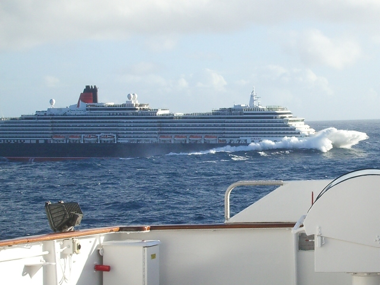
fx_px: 812
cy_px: 142
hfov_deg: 26.3
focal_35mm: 74
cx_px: 190
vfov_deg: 19.9
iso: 80
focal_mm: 12.2
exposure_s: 1/250
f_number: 6.2
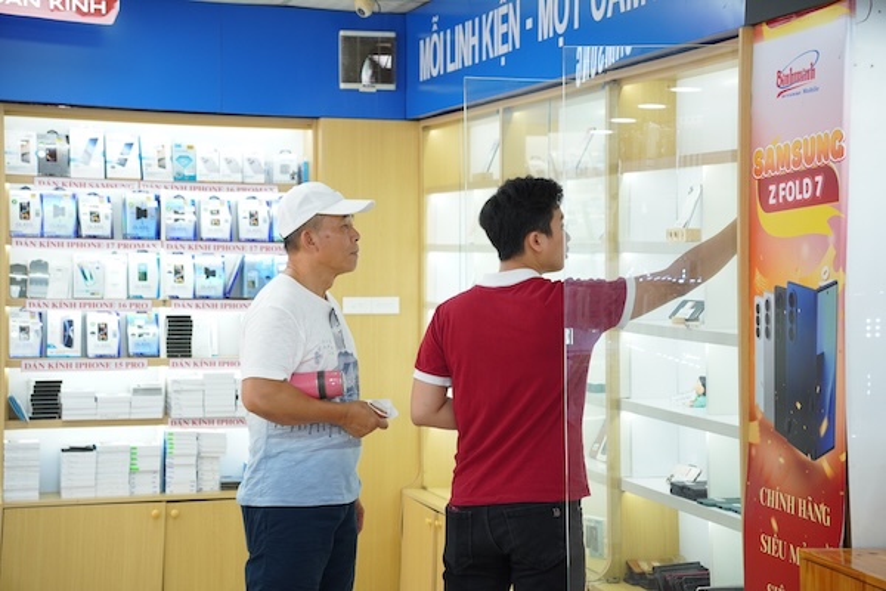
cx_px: 443
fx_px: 1846
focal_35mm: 75
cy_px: 296
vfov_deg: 18.2
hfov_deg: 27.0
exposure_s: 1/160
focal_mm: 50
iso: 640
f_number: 3.5
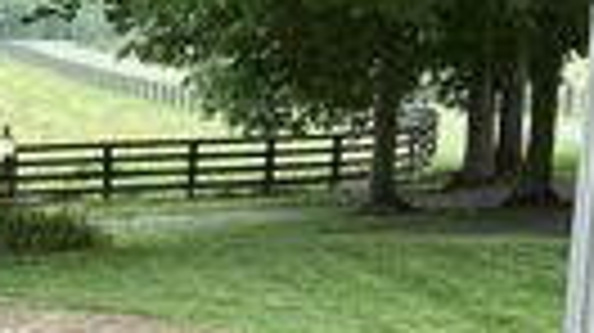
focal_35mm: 137
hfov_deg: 15.3
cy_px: 387
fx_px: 2156
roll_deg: +0.1
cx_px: -58
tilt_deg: -12.6
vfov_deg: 8.7
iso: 100
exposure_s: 1/120
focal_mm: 4.25
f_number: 1.8
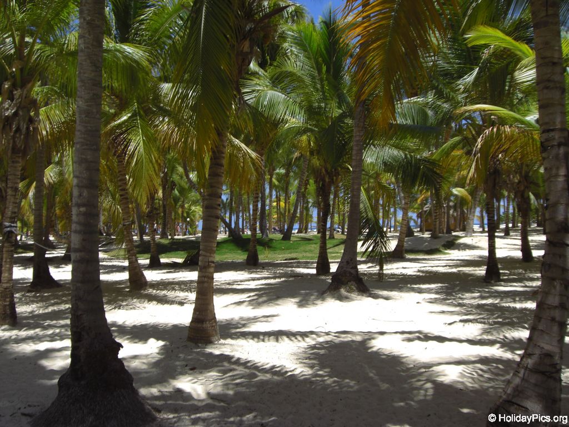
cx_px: 284
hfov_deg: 49.0
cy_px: 214
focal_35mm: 38
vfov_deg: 37.7
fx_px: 625
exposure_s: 1/125
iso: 64
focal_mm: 6.2
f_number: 8
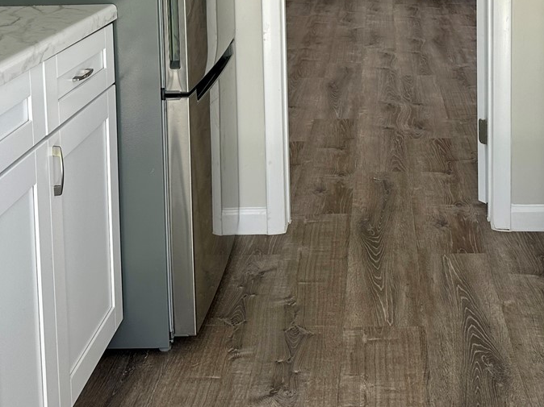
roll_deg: +0.6
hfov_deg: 33.5
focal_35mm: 57
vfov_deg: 24.0
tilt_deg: -6.0
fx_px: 895
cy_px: -43
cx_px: 362
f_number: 1.78
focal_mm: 6.86
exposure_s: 1/160
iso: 64
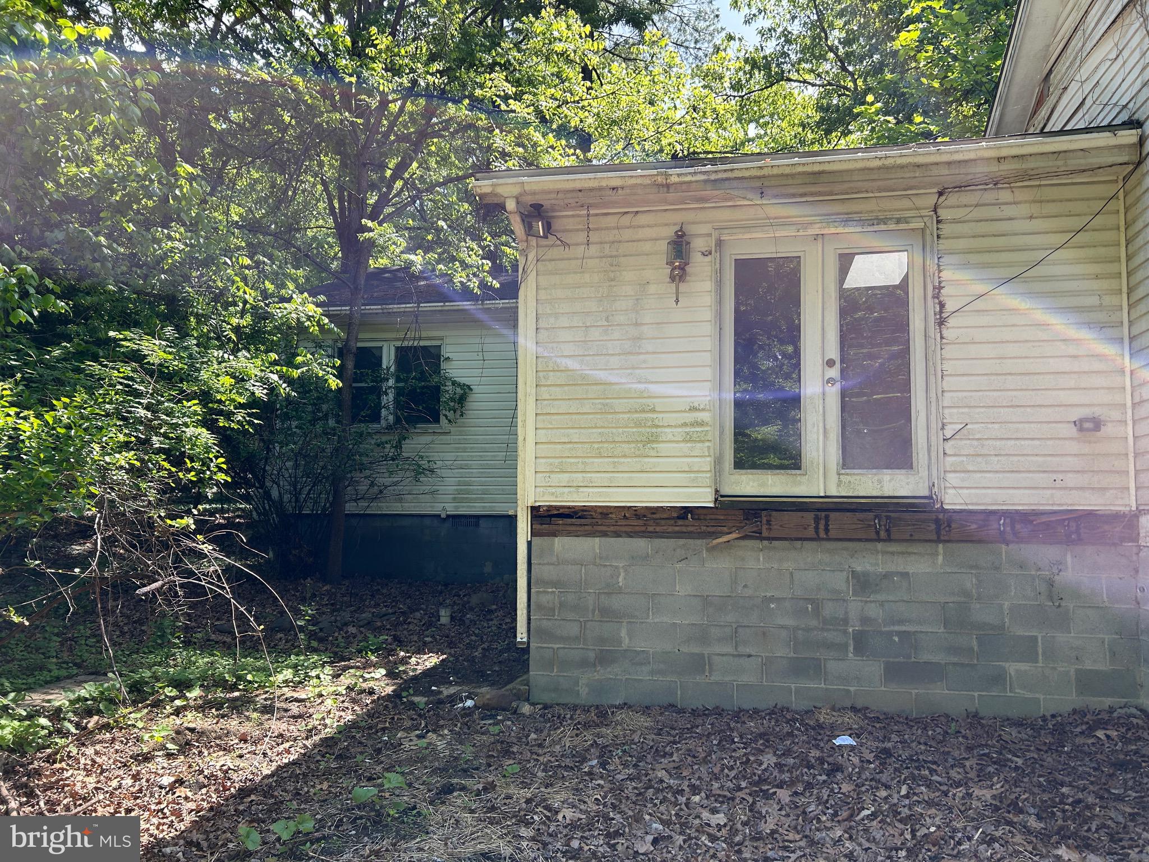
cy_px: 431
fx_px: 863
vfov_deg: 53.1
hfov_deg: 67.3
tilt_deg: +4.9
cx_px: 574
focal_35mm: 26
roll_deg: -0.2
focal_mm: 5.7
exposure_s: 1/670
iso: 50
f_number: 1.5
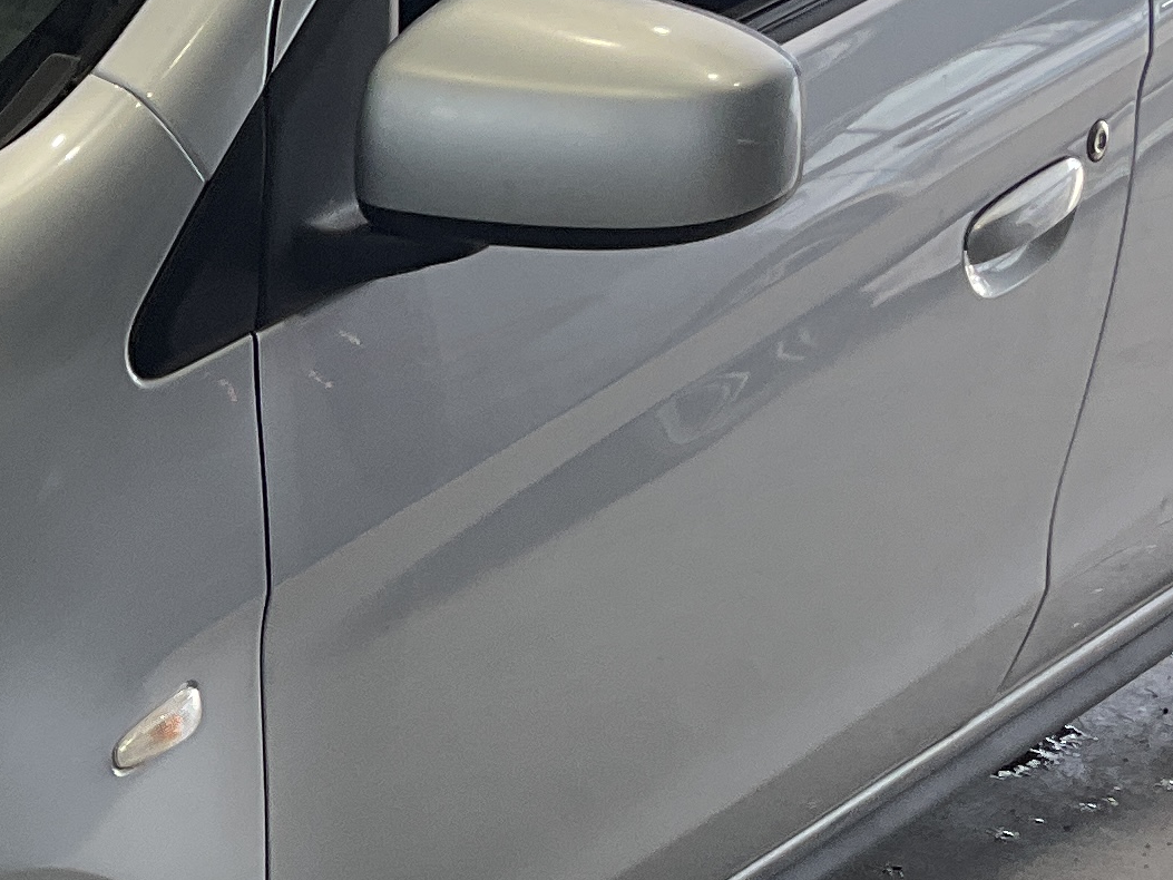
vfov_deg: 13.3
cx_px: -362
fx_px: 3762
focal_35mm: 111
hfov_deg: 16.7
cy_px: 574
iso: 25
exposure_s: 1/122
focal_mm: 3
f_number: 1.8
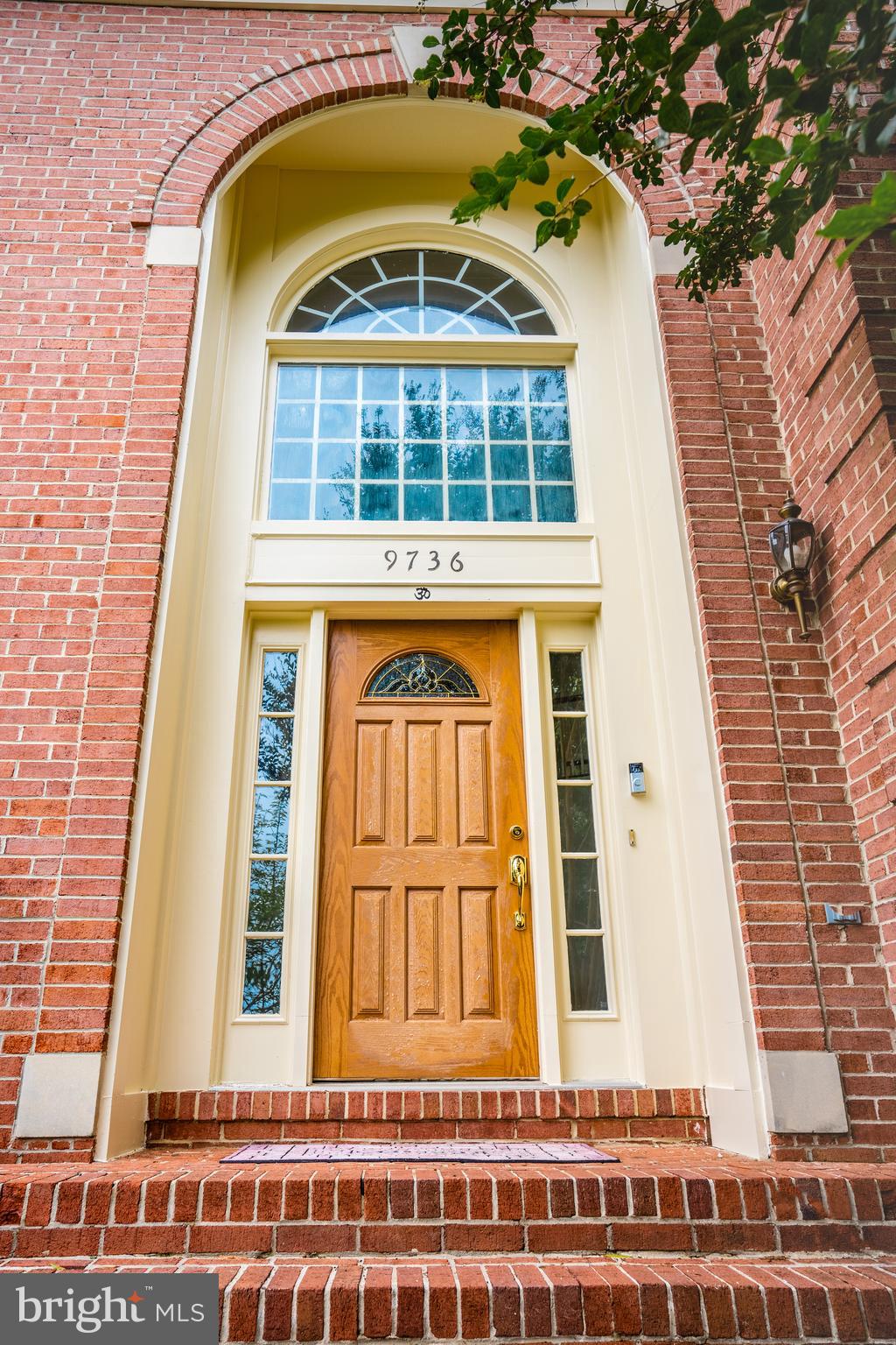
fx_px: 821
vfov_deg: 78.6
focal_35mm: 22
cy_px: 672
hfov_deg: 57.2
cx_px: 448
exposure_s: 1/1000
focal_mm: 22
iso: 500
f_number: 5.6
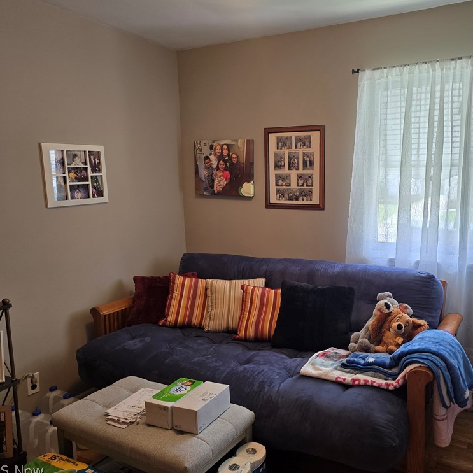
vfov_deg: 57.3
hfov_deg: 56.4
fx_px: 433
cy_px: 237
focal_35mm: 28
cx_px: 304
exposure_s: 1/120
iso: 125
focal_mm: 6.3
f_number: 1.7
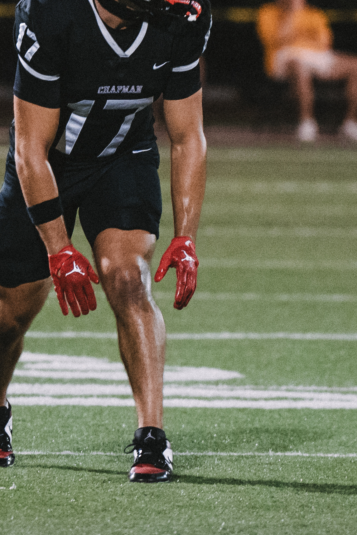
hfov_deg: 1.7
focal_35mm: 805
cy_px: 126
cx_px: 86
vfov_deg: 2.6
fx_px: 11971
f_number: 2.8
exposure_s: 1/640
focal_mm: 200
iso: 6400
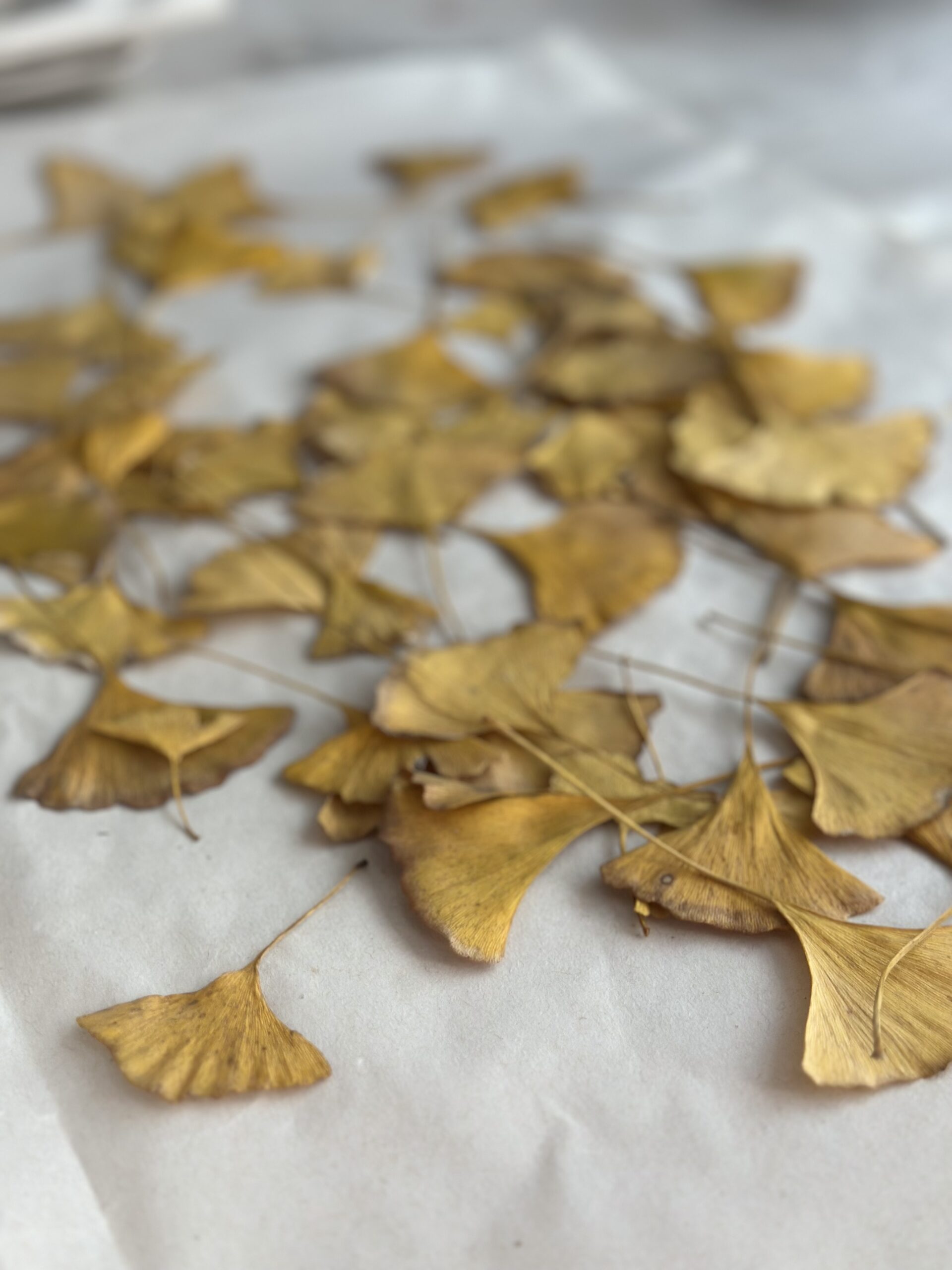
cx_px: 476
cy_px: 635
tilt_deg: -37.8
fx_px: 1760
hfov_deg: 30.3
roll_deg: -0.1
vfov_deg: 39.7
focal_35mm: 48
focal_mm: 6.86
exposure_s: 1/121
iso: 80
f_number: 1.78
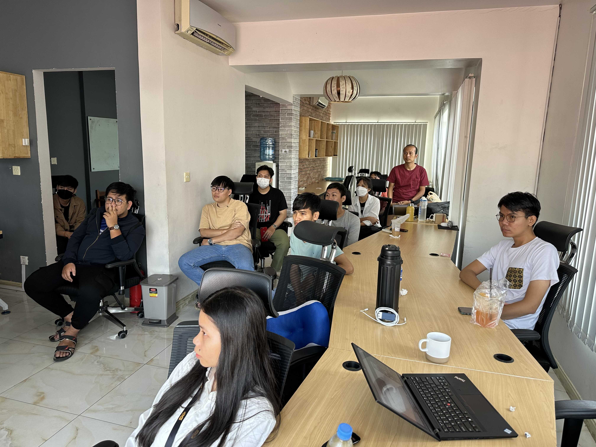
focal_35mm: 24
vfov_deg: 56.8
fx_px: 413
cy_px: 224
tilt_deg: -10.4
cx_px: 298
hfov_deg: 71.6
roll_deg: -1.6
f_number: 1.78
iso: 100
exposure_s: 1/100
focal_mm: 6.86
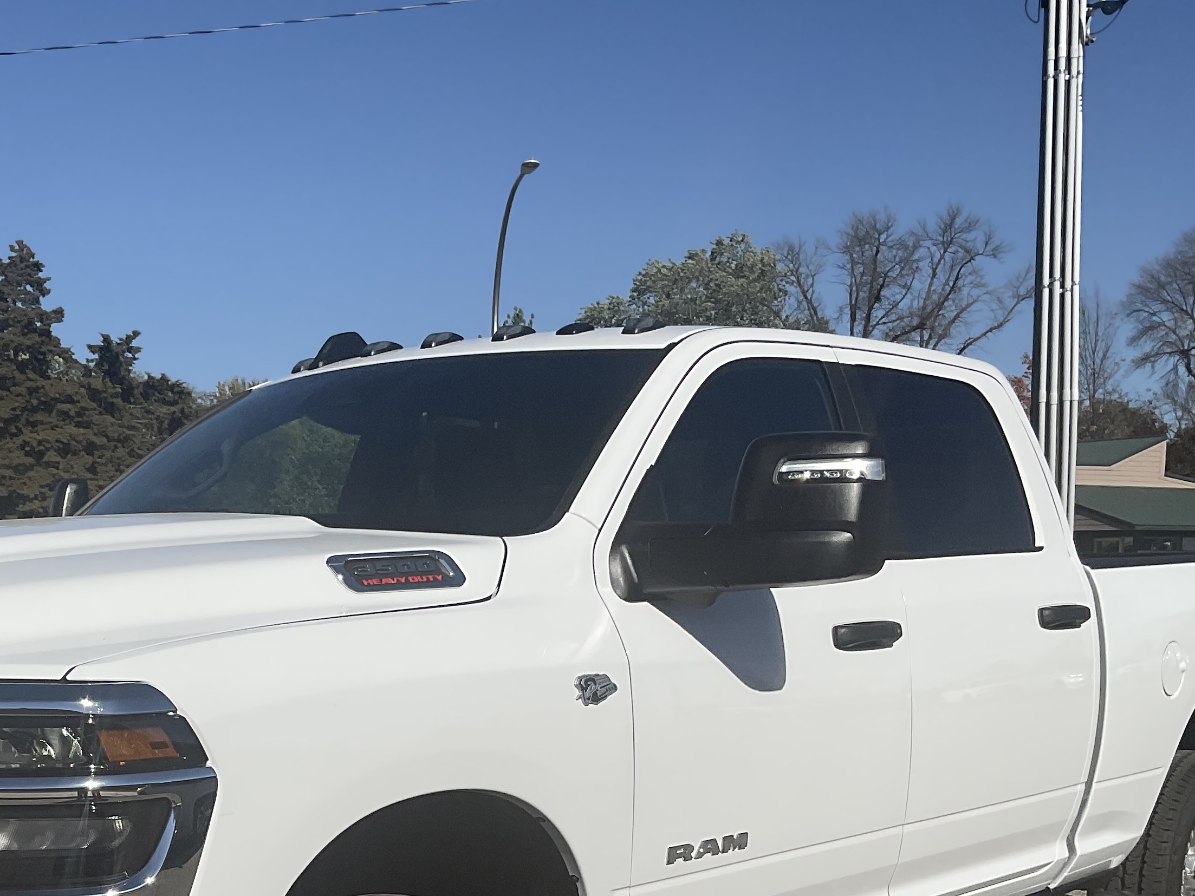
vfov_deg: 26.6
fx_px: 1830
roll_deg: +0.1
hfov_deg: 35.8
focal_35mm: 53
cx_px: 397
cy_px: 814
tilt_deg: -8.6
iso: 20
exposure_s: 1/4785
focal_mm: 3
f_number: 1.8
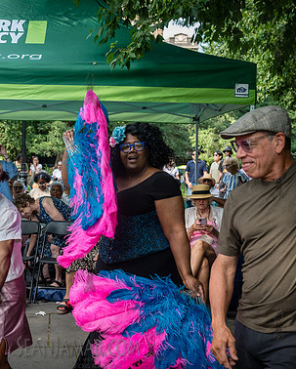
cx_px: 85
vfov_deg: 35.3
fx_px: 580
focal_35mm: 53
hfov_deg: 28.3
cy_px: 182
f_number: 4
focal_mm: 36
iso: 640
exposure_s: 1/800
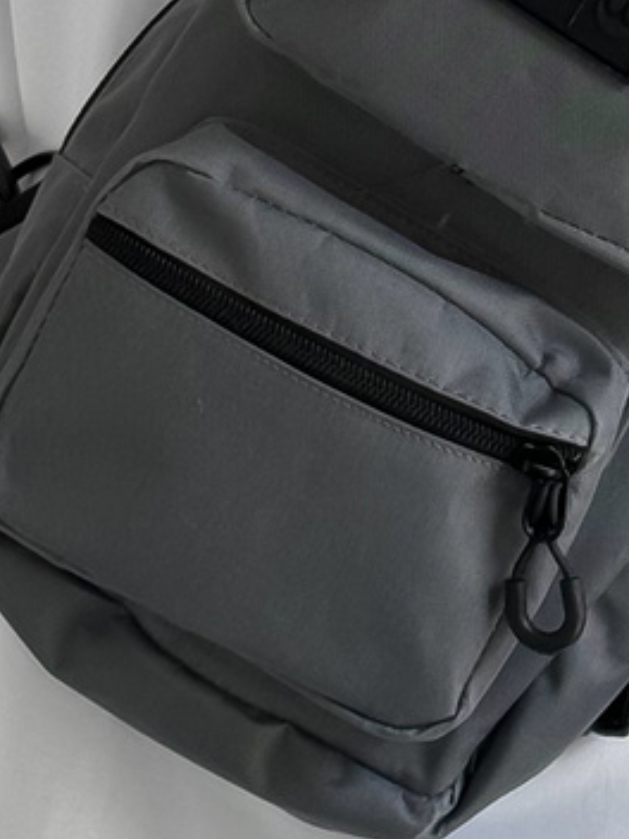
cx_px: 677
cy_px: -355
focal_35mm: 218
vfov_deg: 8.9
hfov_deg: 6.8
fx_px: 5282
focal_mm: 6.76
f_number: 1.8
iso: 80
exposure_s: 1/150
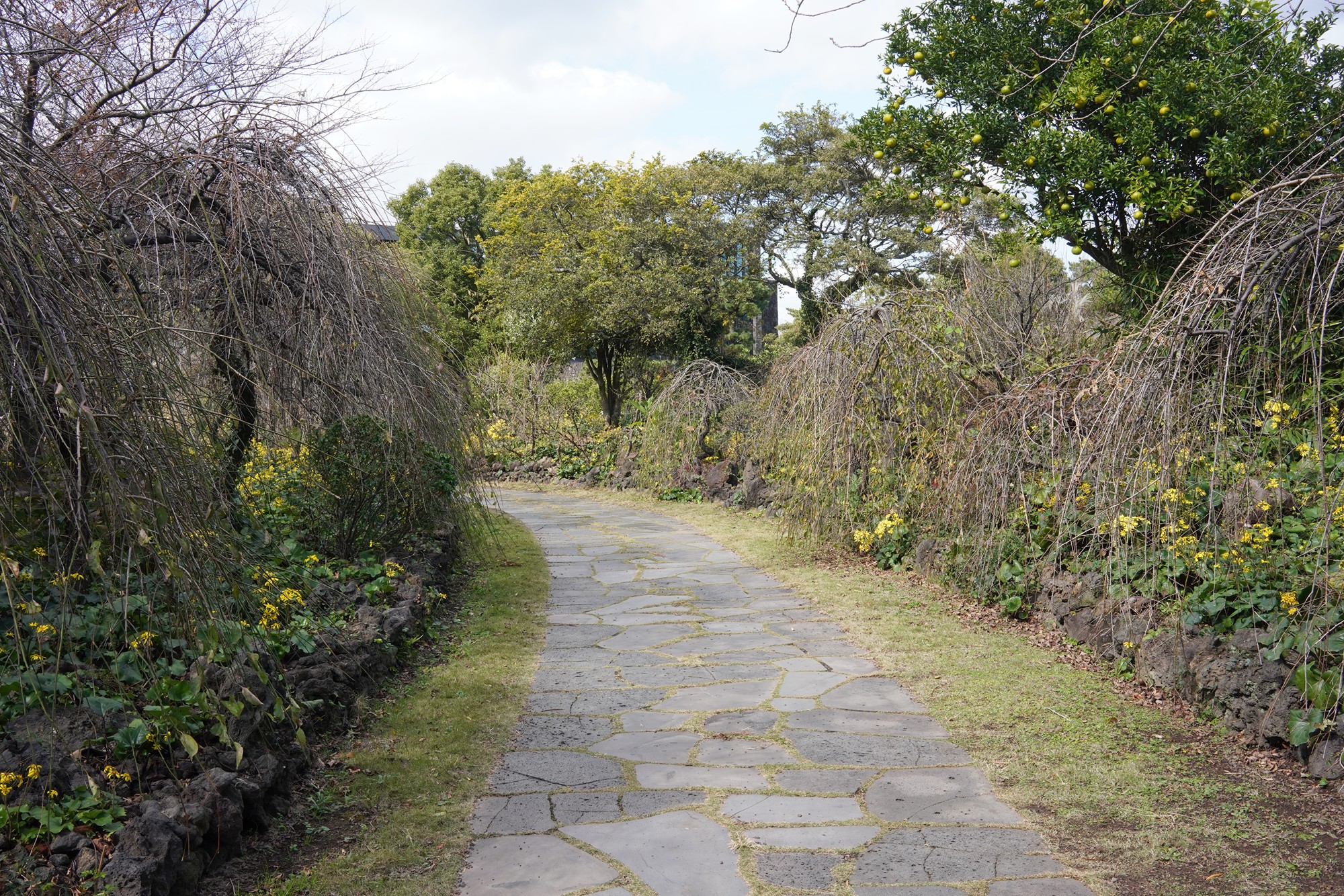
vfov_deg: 37.9
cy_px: 448
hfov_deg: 54.4
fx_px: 1307
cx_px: 672
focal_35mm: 35
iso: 400
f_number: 14
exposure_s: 1/100
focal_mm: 35
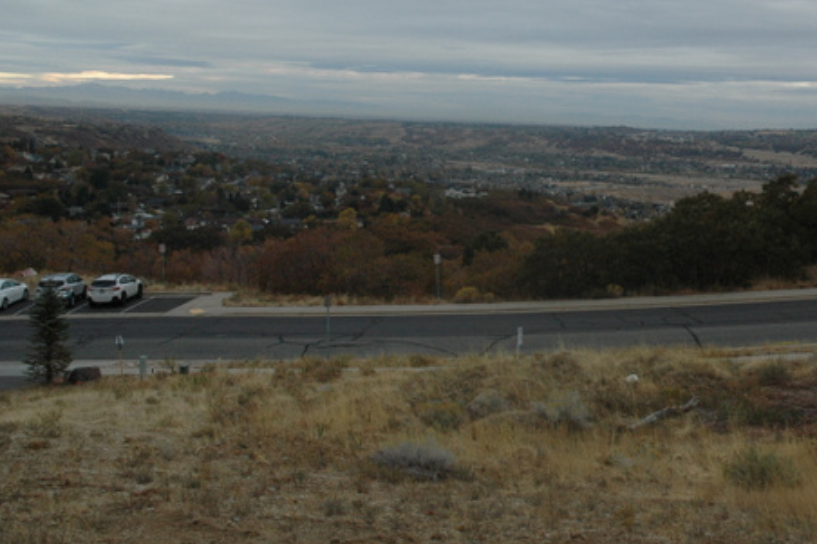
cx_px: 539
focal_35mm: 51
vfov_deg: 26.4
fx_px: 1157
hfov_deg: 38.5
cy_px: 215
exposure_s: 1/160
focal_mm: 24
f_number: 6.3
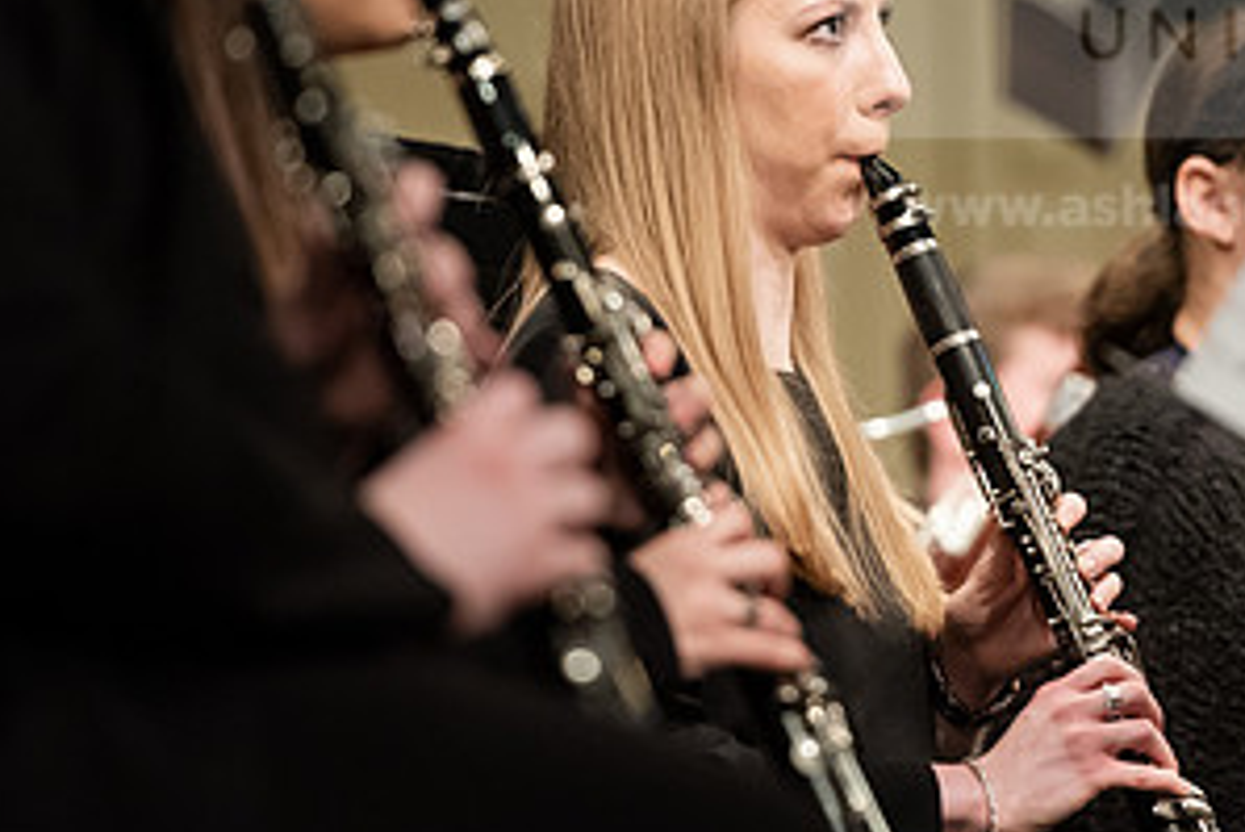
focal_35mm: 379
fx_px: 13113
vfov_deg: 3.6
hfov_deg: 5.4
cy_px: 295
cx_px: 710
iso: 3200
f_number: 3.2
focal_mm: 195
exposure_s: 1/200
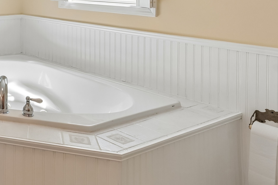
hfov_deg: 35.9
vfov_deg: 34.2
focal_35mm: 38
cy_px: 42
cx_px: -75
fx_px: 293
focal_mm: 14
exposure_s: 1/15
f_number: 7.1
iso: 500
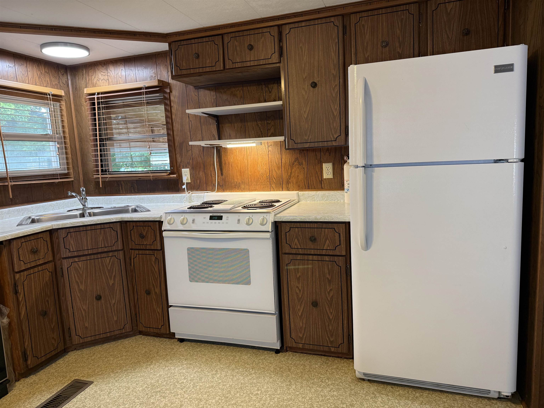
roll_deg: +2.8
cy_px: 204
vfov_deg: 56.8
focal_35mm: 24
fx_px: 377
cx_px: 272
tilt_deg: -6.4
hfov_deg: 71.6
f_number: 1.78
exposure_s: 1/60
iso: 200
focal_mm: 6.76
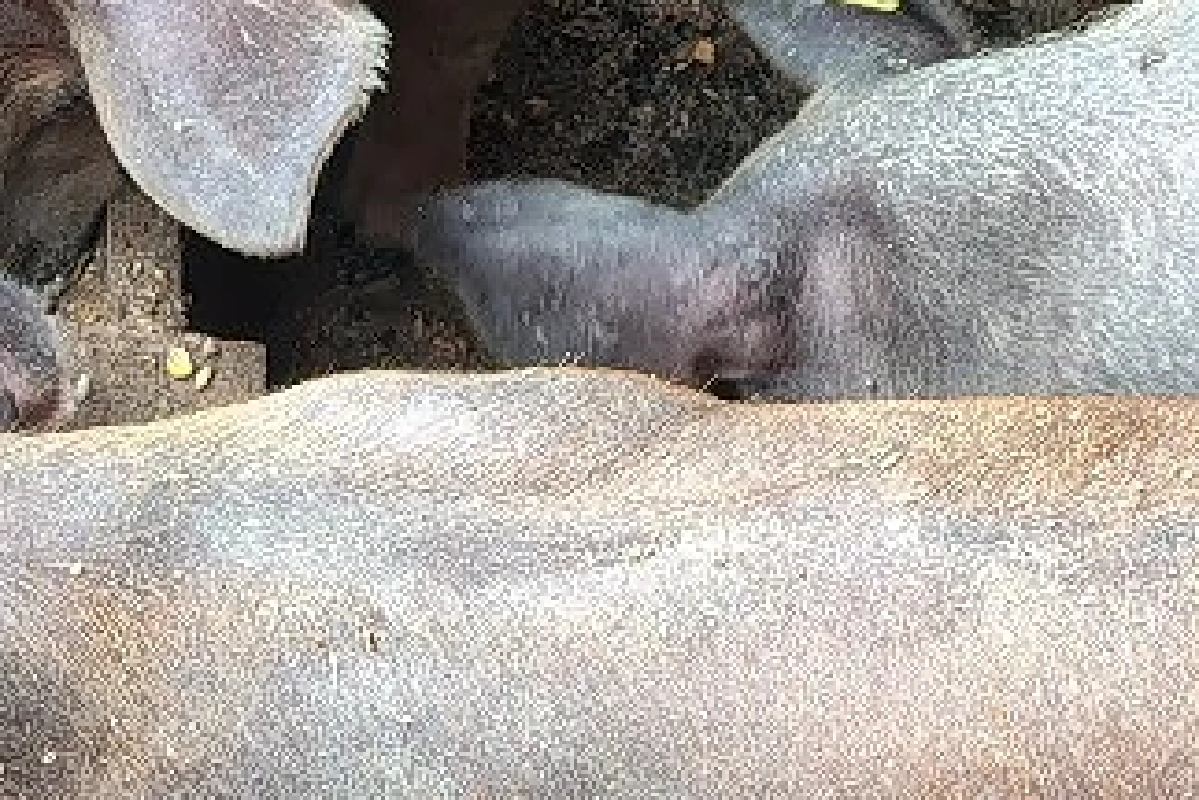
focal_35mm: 107
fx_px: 3563
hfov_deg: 19.0
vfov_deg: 12.8
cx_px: 799
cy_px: 450
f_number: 1.7
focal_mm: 4.71
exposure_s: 1/100
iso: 230
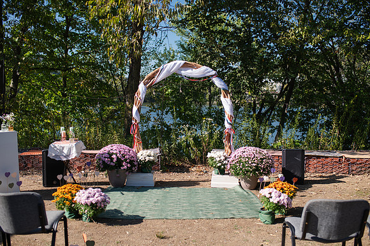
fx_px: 371
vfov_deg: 36.7
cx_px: 185
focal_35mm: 36
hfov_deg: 53.0
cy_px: 123
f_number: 3.2
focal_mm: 35
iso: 160
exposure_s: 1/1250
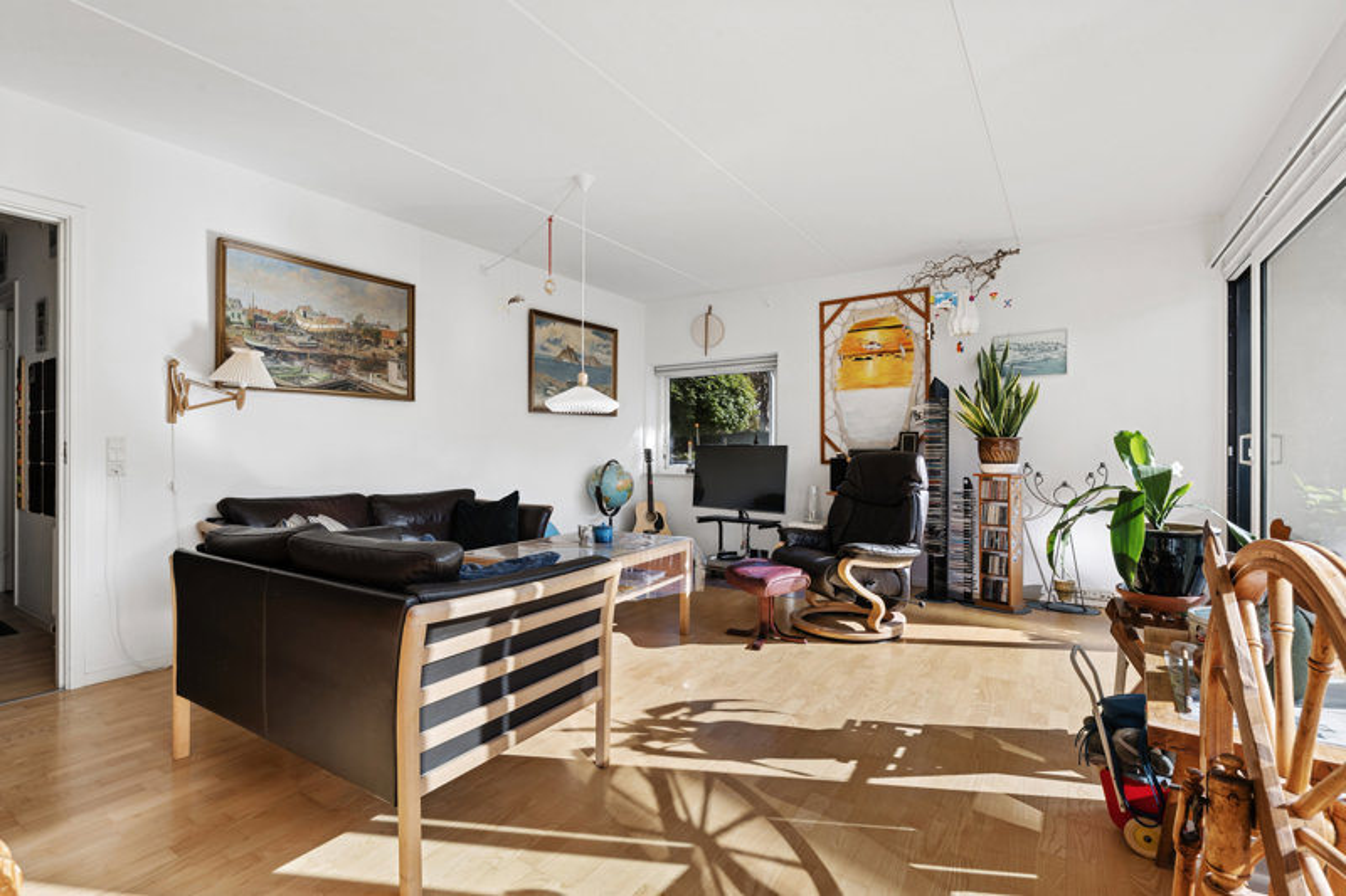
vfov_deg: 70.4
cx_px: 673
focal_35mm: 17
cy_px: 448
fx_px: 635
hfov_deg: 93.3
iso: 160
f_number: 10
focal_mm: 17
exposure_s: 1/100
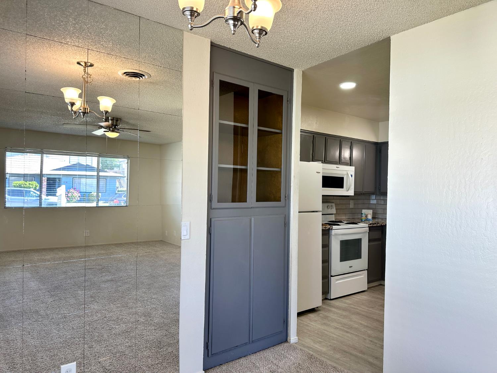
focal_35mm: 24
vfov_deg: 56.8
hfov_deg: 71.6
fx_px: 345
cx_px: 248
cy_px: 186
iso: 64
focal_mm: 6.86
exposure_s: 1/120
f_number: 1.78
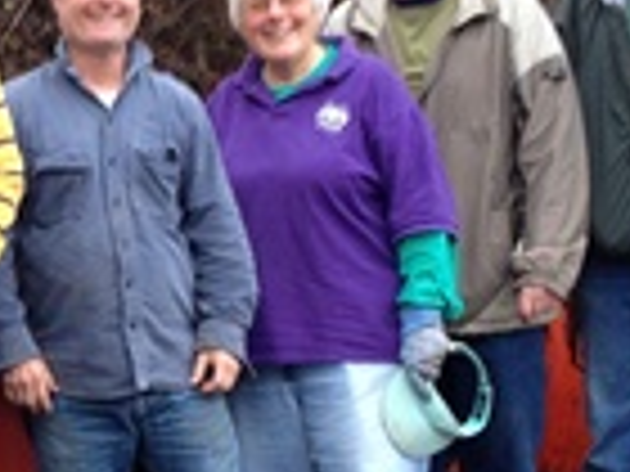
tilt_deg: -3.9
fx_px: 2967
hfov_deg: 11.9
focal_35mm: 163
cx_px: -92
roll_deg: +3.5
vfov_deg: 9.1
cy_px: 315
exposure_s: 1/40
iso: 50
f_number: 2.4
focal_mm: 4.28
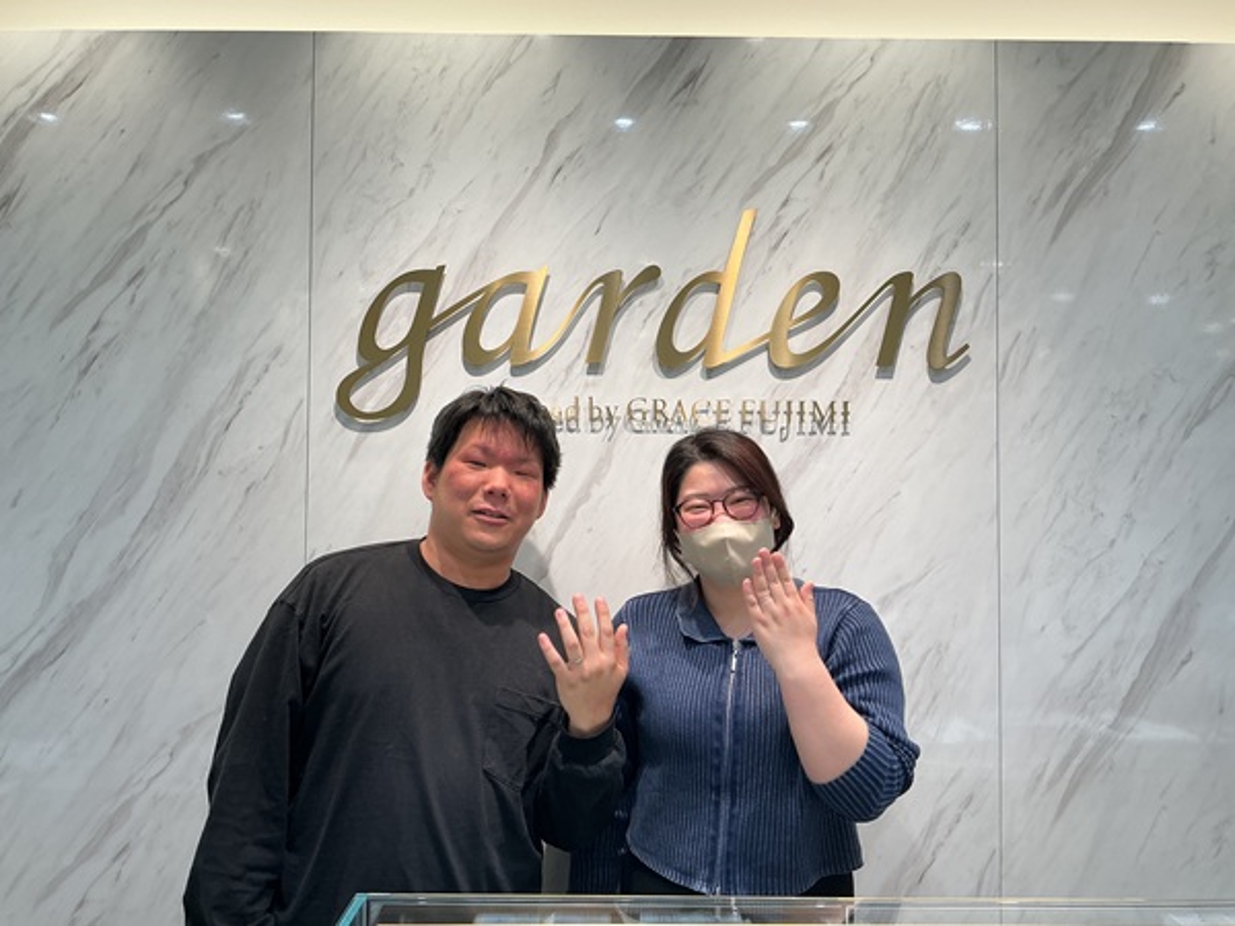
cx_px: 618
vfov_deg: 48.2
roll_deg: -0.7
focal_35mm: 29
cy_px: 463
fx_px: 1035
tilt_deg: +1.9
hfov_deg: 61.7
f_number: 1.8
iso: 25
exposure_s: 1/120
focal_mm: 3
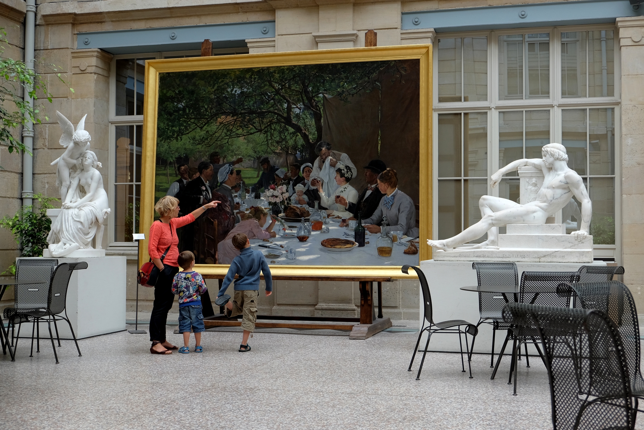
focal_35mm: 47
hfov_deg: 41.9
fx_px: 841
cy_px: 215
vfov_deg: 28.6
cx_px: 322
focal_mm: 31.5
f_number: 4
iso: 400
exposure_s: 1/160
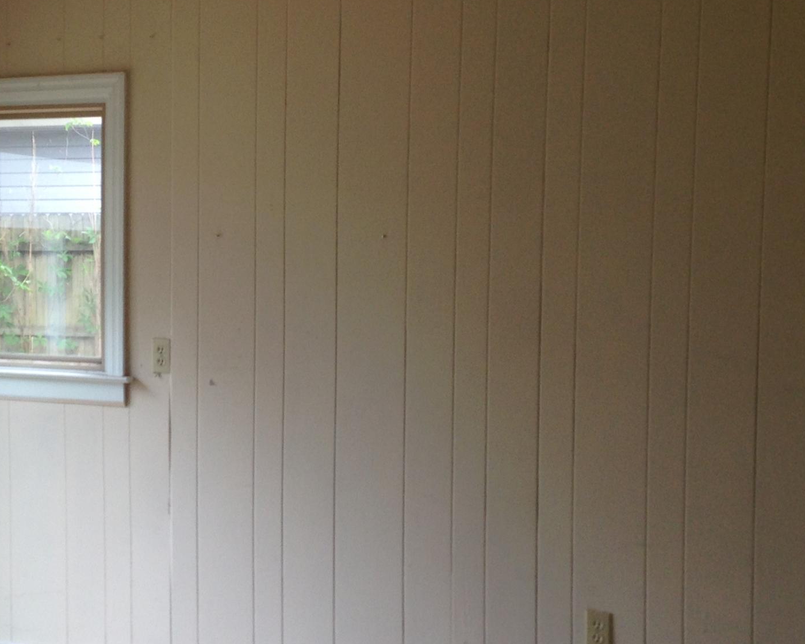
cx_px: 202
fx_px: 1644
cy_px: 372
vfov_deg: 22.1
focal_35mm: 69
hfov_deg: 27.1
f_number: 2.4
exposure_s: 1/120
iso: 50
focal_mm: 4.13
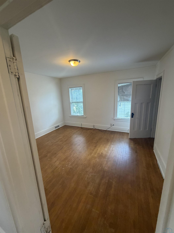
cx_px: 87
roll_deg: +2.1
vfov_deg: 102.1
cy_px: 116
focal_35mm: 14
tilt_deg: -11.9
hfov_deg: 85.7
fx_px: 94
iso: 320
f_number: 2.2
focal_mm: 2.22
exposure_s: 1/60
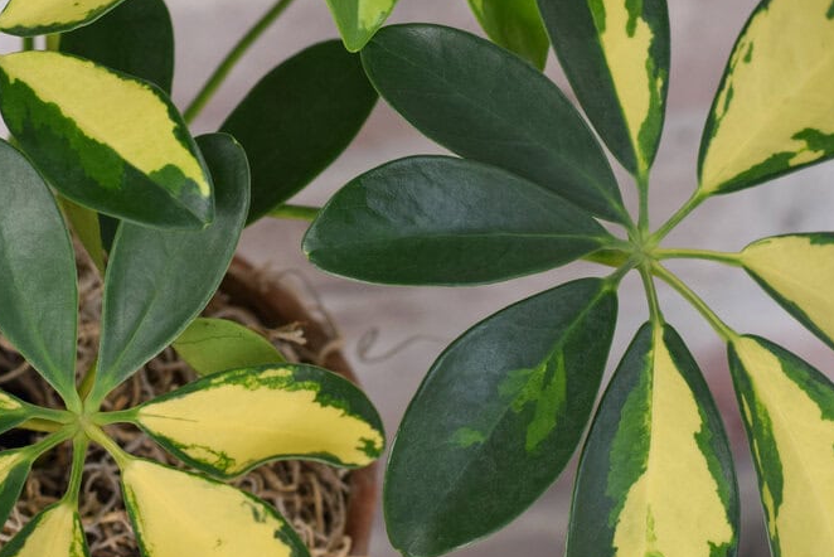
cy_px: 313
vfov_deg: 9.7
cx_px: 229
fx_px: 3291
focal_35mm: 142
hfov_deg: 14.4
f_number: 5.6
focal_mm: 50
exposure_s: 1/40
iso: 100
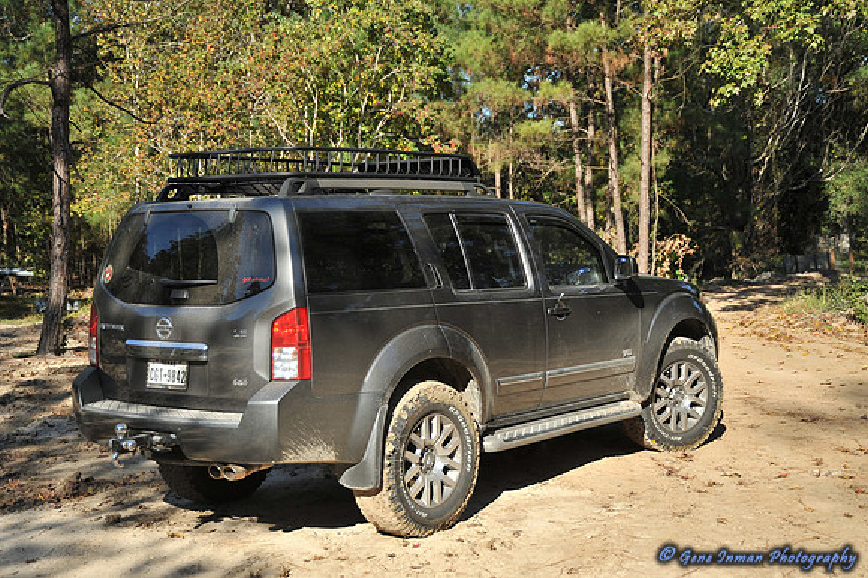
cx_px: 434
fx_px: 1253
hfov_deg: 38.2
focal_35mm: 52
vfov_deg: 26.0
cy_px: 289
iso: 200
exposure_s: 1/800
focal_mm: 52
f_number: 5.6
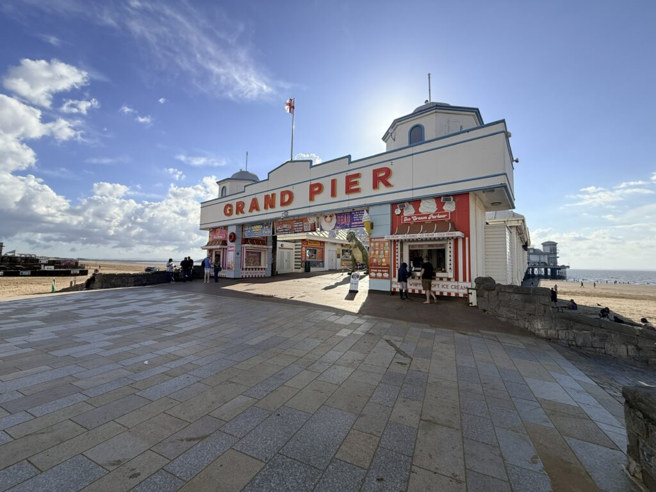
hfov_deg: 102.1
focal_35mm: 14
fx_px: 265
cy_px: 246
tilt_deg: +4.8
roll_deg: -1.2
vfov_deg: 85.7
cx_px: 328
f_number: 2.2
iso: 64
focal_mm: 2.22
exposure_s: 1/2976
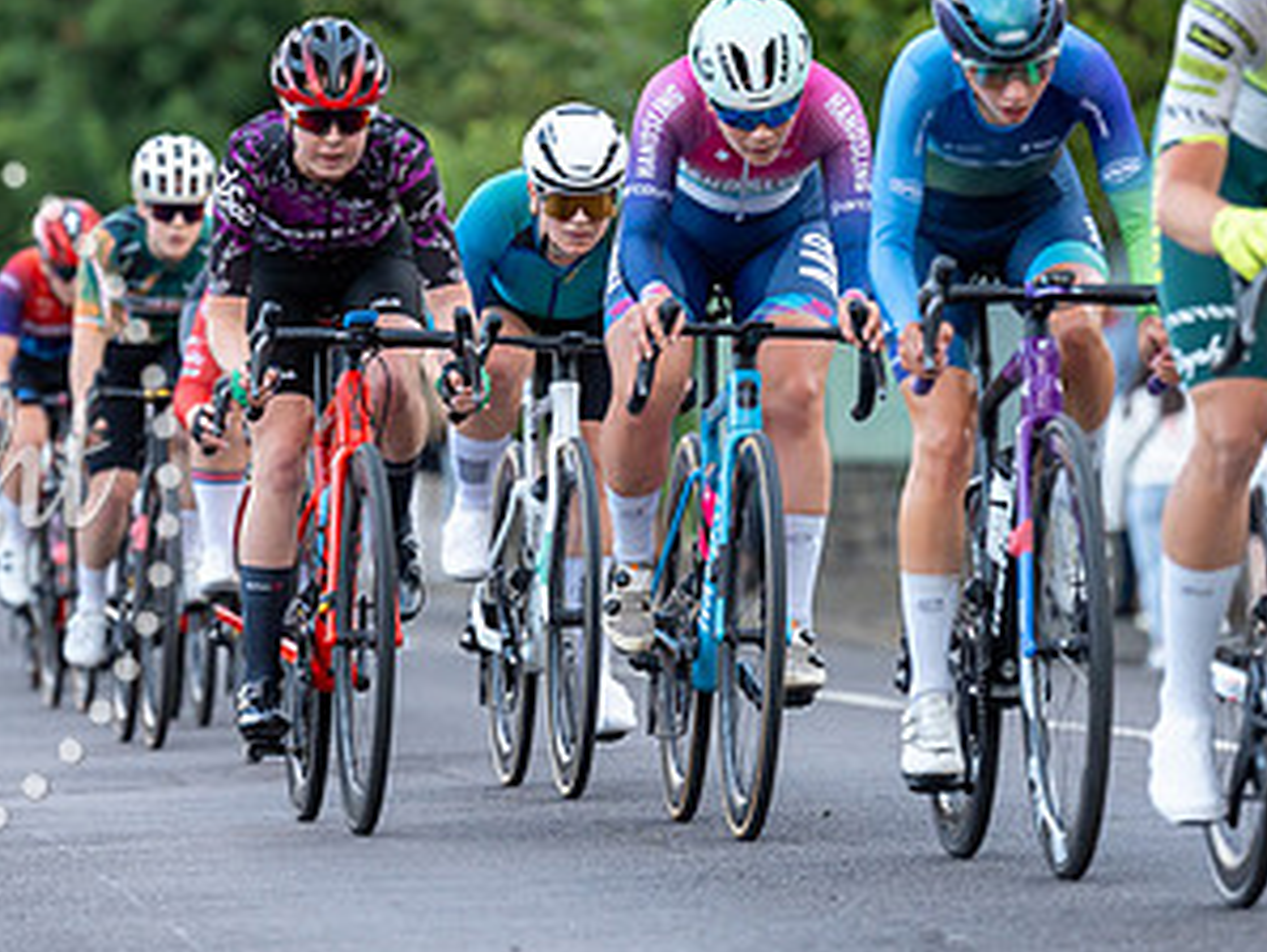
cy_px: 266
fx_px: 10806
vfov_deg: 5.0
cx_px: 442
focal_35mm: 295
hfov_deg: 6.7
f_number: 3.2
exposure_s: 1/1000
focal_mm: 149
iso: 1000
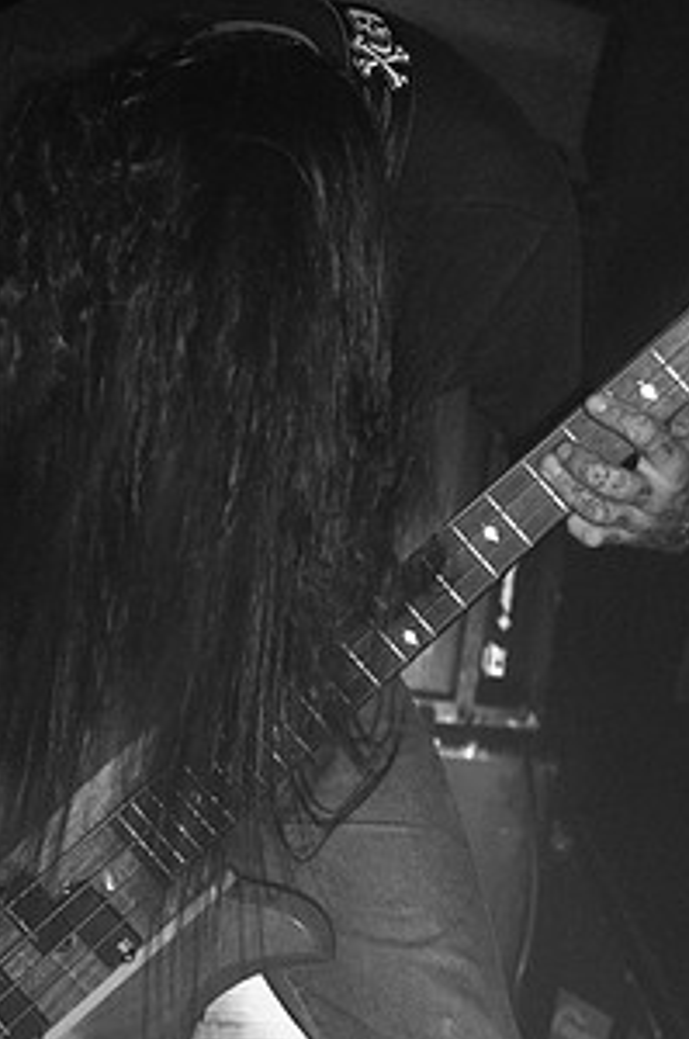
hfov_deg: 15.1
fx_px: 2593
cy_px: 630
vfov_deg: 22.6
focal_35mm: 90
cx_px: 227
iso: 800
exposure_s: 1/40
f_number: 3.2
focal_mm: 40
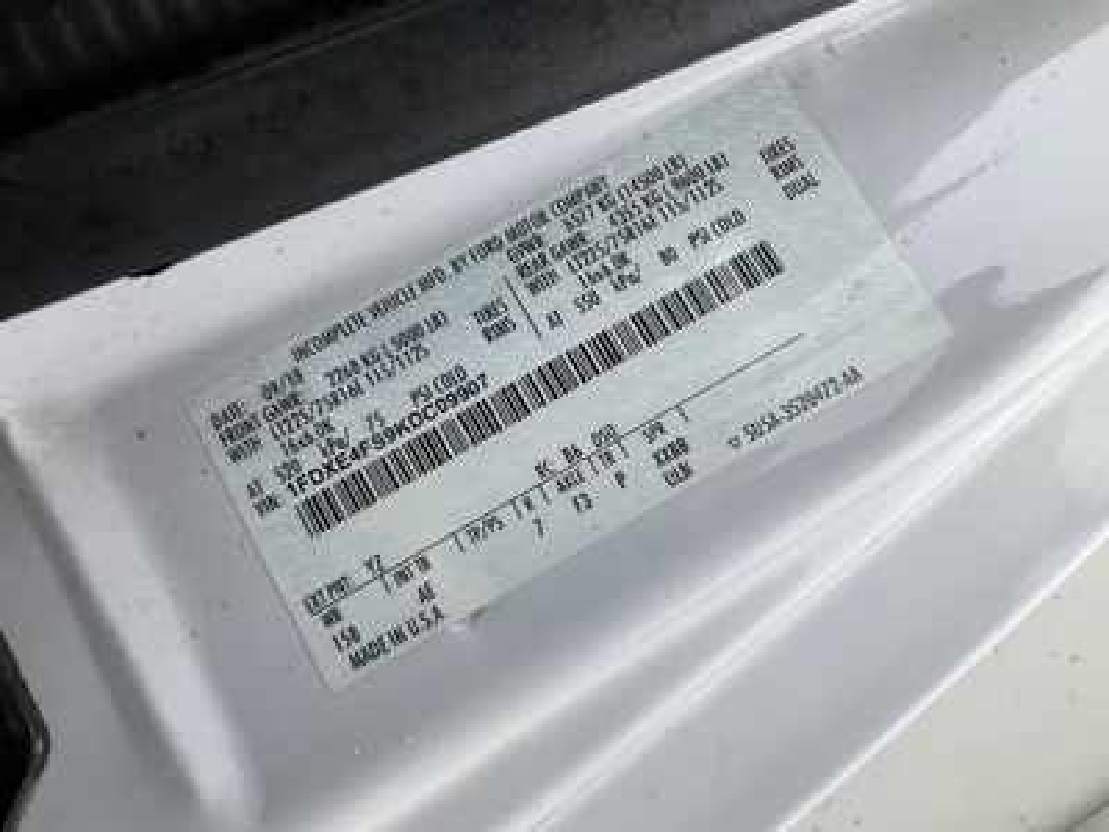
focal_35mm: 29
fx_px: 929
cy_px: 416
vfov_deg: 48.2
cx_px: 554
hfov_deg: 61.7
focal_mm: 3
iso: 25
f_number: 1.8
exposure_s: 1/599
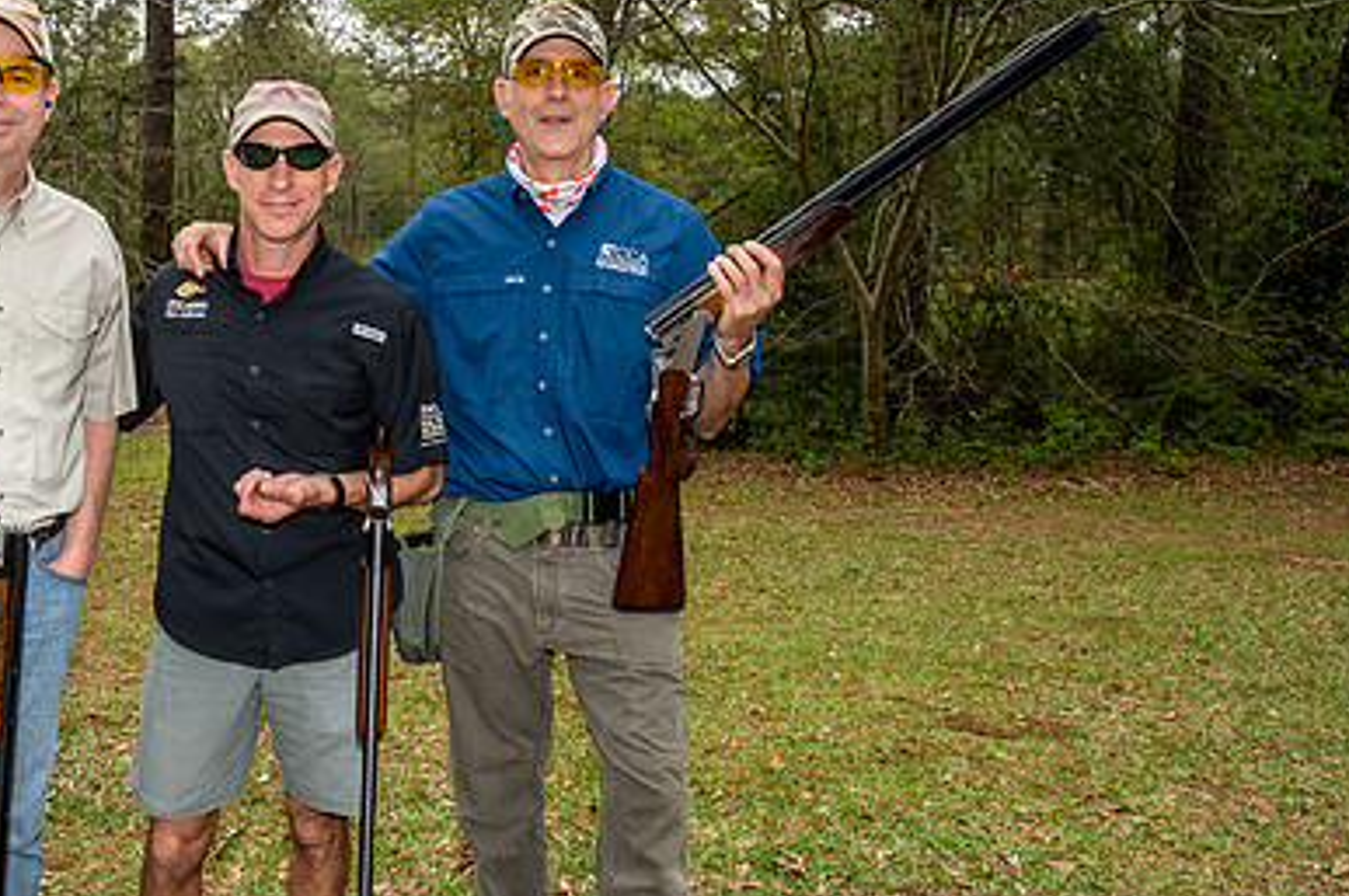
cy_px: 509
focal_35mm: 36
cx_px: 401
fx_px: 1347
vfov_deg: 36.7
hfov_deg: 51.7
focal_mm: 24
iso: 125
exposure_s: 1/60
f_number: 8
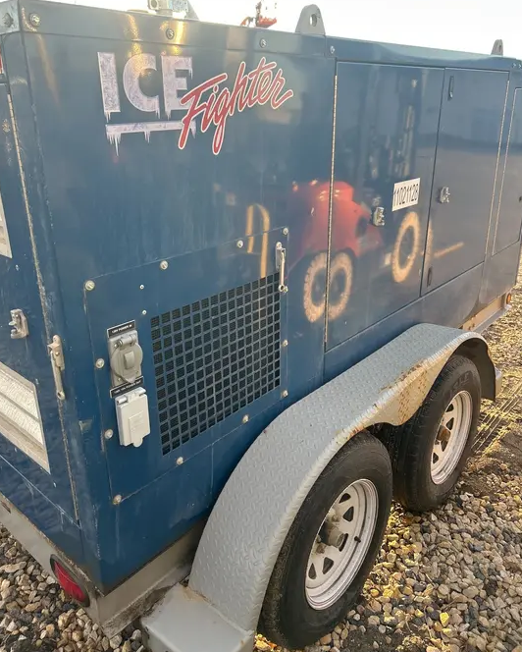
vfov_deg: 62.1
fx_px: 540
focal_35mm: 28
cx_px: 264
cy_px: 298
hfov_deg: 51.6
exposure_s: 1/209
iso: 40
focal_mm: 5.7
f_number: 1.5
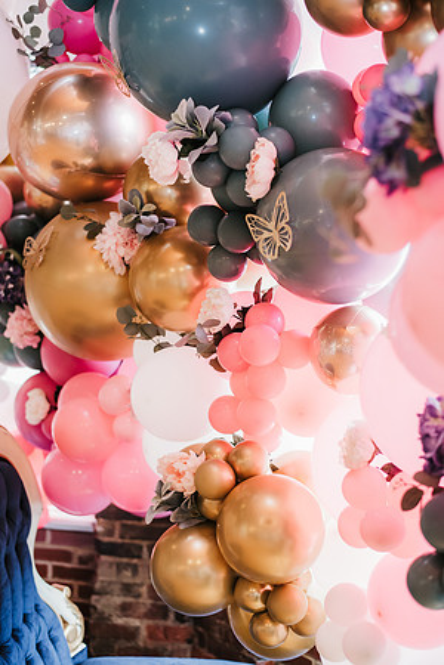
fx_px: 925
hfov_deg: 27.0
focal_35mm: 50
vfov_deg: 39.6
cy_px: 332
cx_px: 222
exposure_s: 1/200
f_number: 2.2
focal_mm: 50
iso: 1600
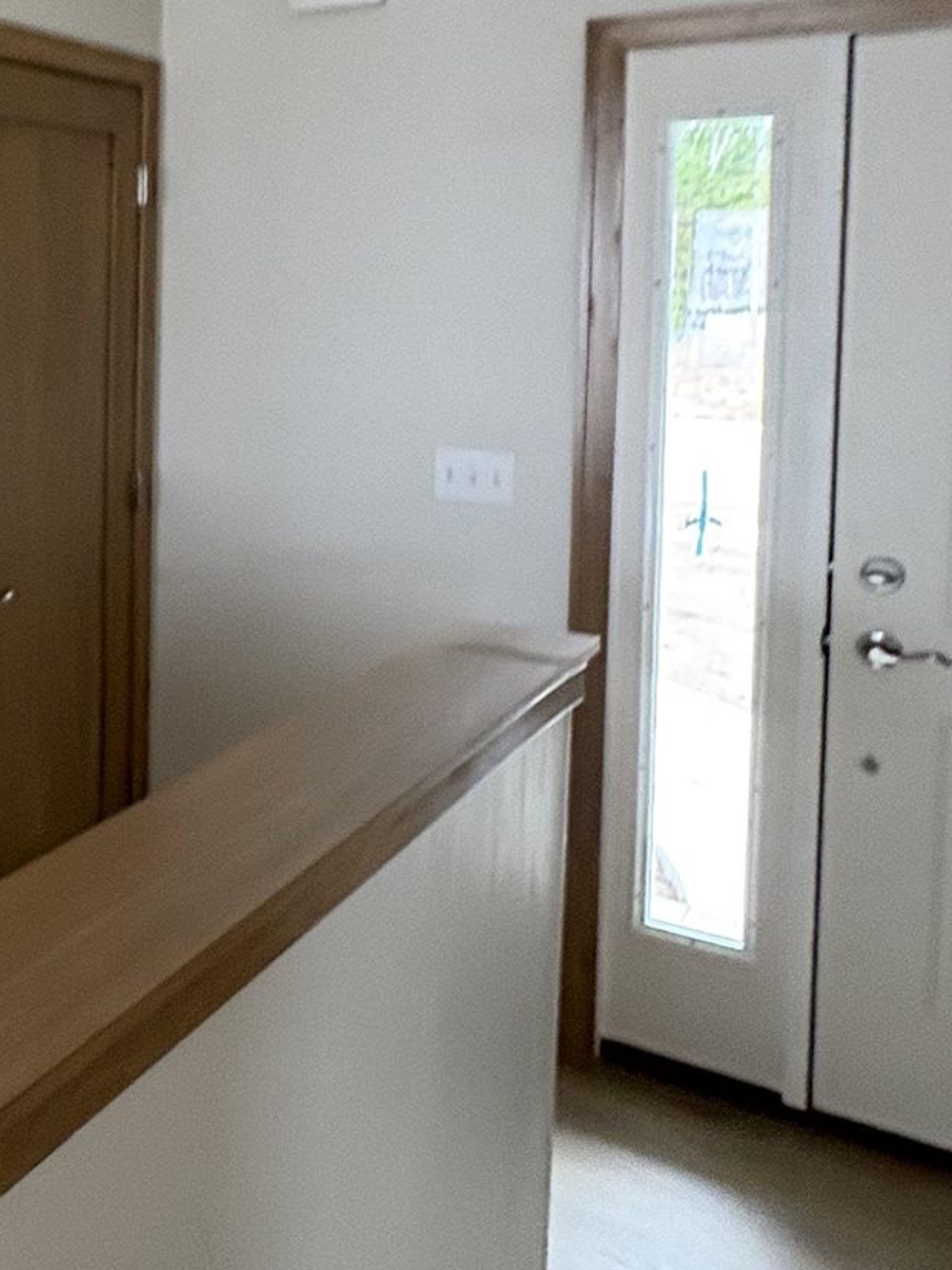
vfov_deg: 46.6
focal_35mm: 39
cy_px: 358
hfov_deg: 29.9
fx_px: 1430
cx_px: -263
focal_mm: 2.22
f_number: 2.2
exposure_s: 1/60
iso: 320
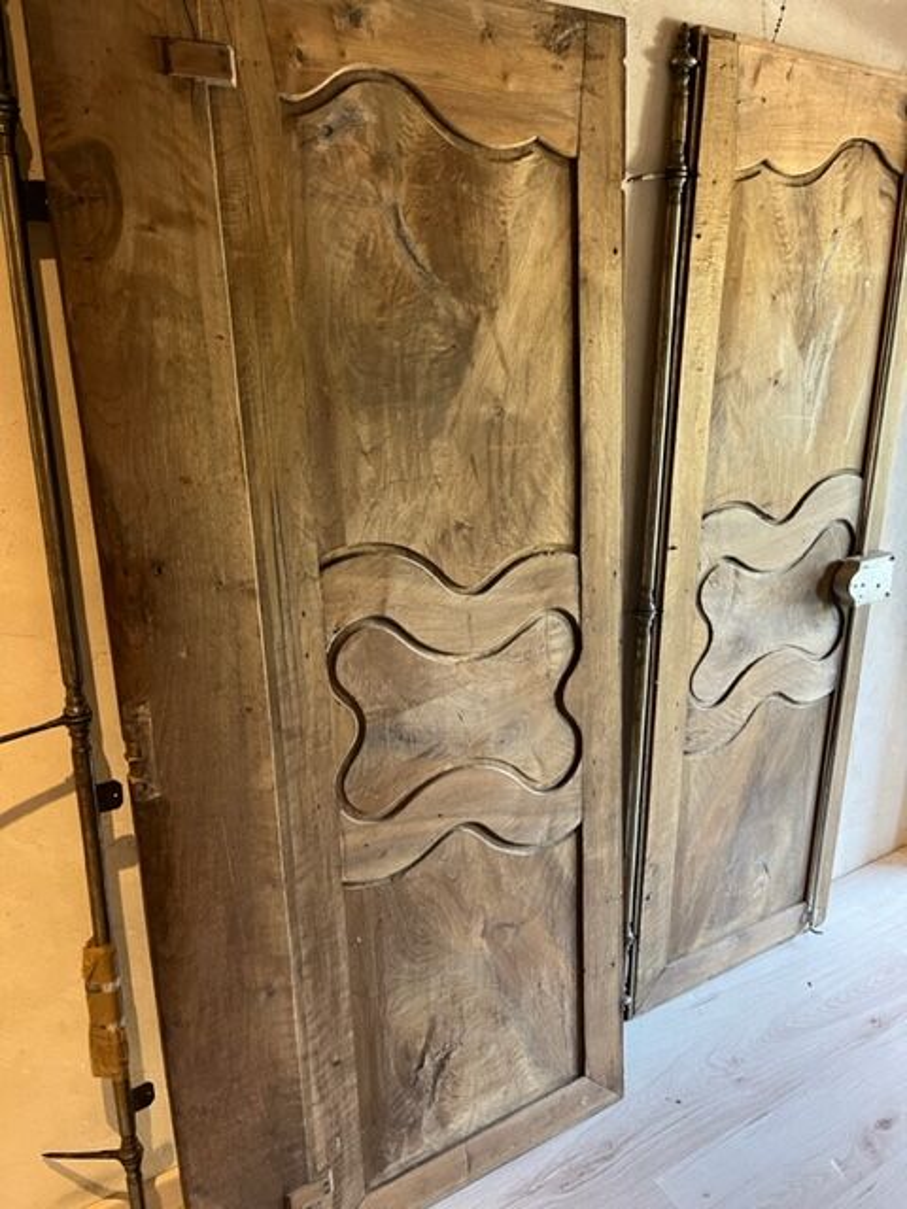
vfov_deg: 67.3
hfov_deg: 53.1
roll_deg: -2.4
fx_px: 908
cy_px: 604
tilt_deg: -19.8
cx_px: 454
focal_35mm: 26
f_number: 1.6
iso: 250
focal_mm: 5.1
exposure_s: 1/60
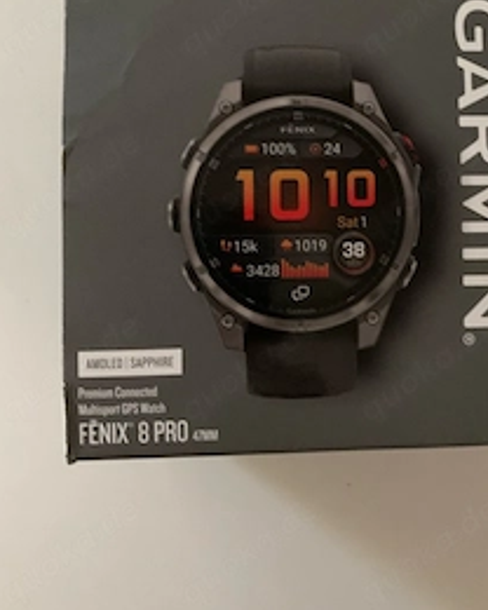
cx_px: 300
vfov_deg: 46.2
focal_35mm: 39
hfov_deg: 38.0
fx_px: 704
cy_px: 211
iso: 500
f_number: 1.8
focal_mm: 4.25
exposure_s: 1/30
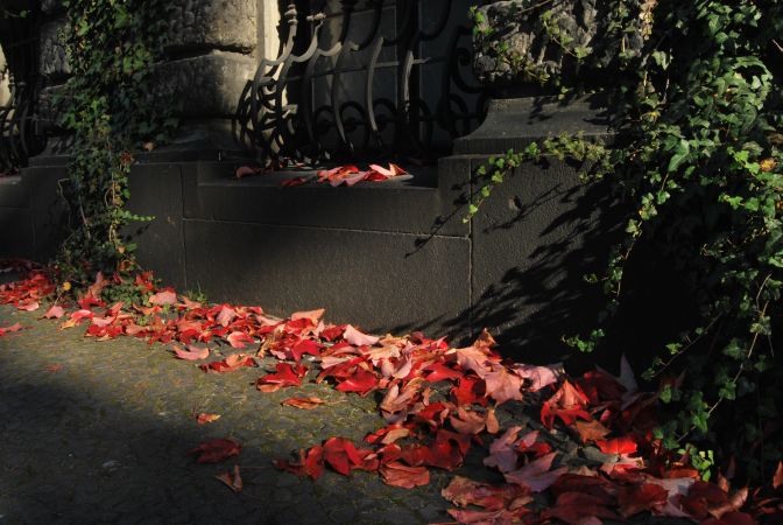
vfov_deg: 38.5
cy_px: 262
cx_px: 392
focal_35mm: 34
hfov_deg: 55.0
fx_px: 751
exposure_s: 1/100
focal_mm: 23
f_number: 16
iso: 200
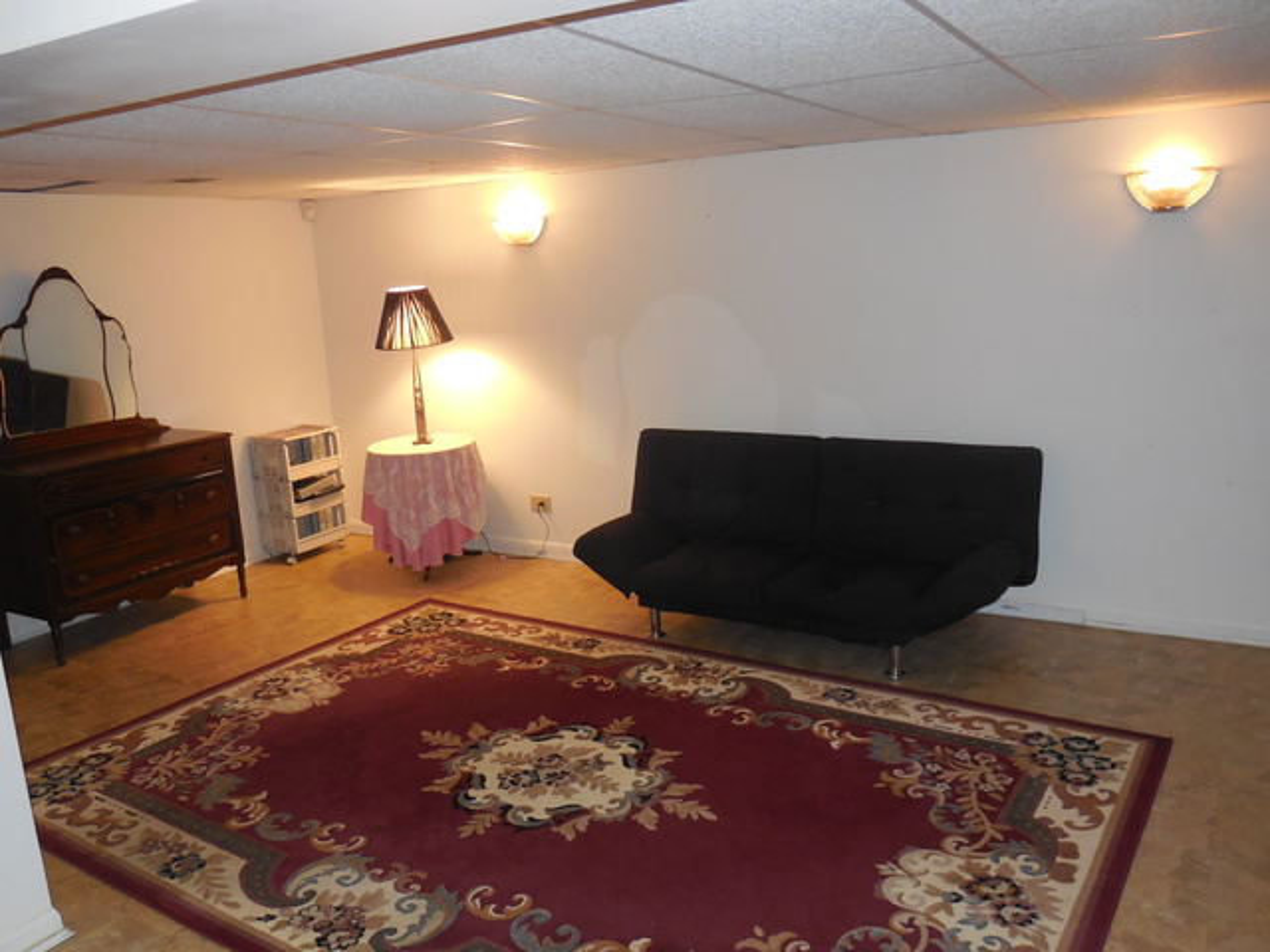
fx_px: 1101
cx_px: 635
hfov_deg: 60.0
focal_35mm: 30
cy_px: 476
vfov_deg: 46.8
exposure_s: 1/25
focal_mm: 5.3
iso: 450
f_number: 3.2
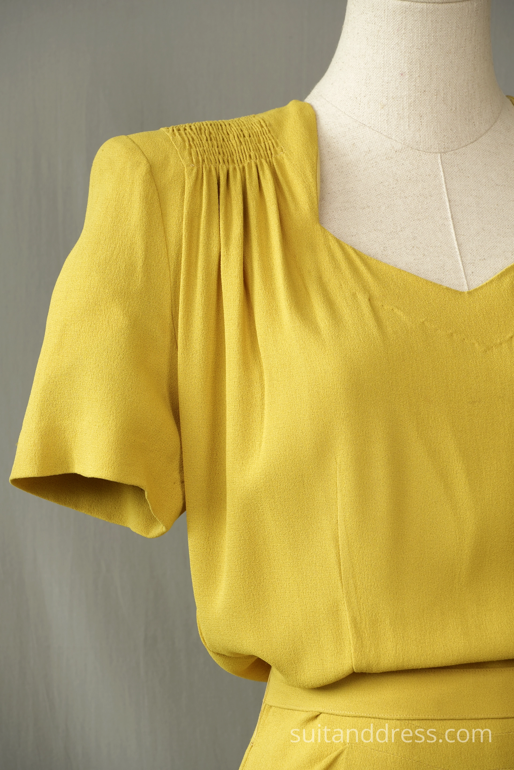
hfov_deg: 8.3
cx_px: 257
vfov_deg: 12.5
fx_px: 3533
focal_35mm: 165
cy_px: 385
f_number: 8
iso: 400
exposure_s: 1/40
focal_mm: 110
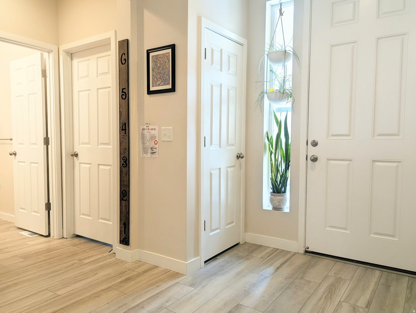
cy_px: 156
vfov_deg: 56.9
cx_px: 208
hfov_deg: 71.5
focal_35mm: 24
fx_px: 289
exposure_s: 1/120
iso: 52
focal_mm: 6.81
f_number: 1.85
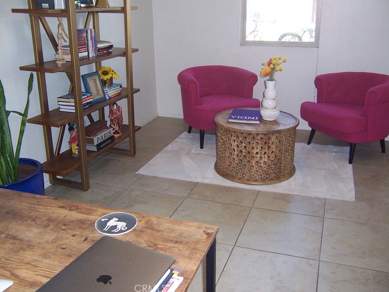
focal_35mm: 34
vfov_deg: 41.8
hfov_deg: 54.0
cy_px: 143
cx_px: 193
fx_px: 382
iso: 140
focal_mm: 5.5
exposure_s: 1/60
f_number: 2.8
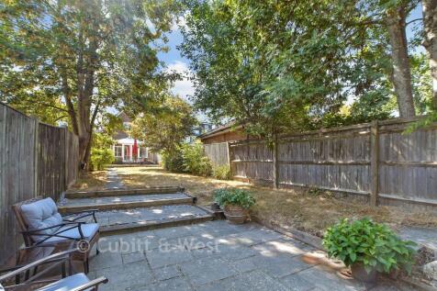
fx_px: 182
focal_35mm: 15
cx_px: 218
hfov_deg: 100.4
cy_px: 146
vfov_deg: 77.3
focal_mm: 10
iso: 160
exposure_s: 1/80
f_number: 8
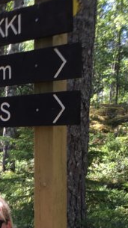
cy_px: 165
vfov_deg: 25.4
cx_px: -116
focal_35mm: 83
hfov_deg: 12.9
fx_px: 502
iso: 25
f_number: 2.2
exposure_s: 1/117
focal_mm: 4.15
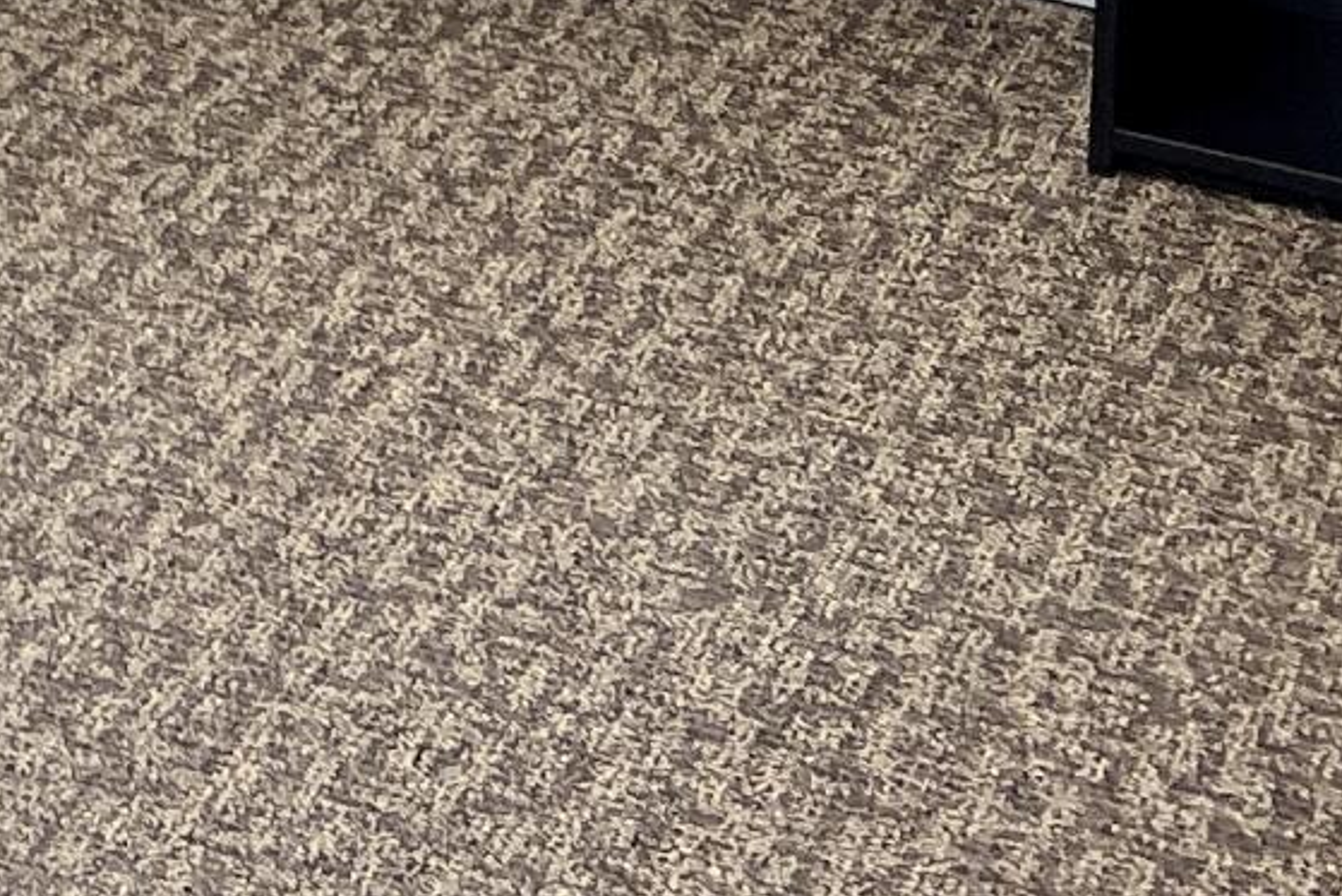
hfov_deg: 12.4
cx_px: -1373
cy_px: -1549
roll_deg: -0.6
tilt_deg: -7.0
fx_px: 5406
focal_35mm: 145
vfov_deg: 8.3
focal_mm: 5.7
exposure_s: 1/120
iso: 80
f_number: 1.5
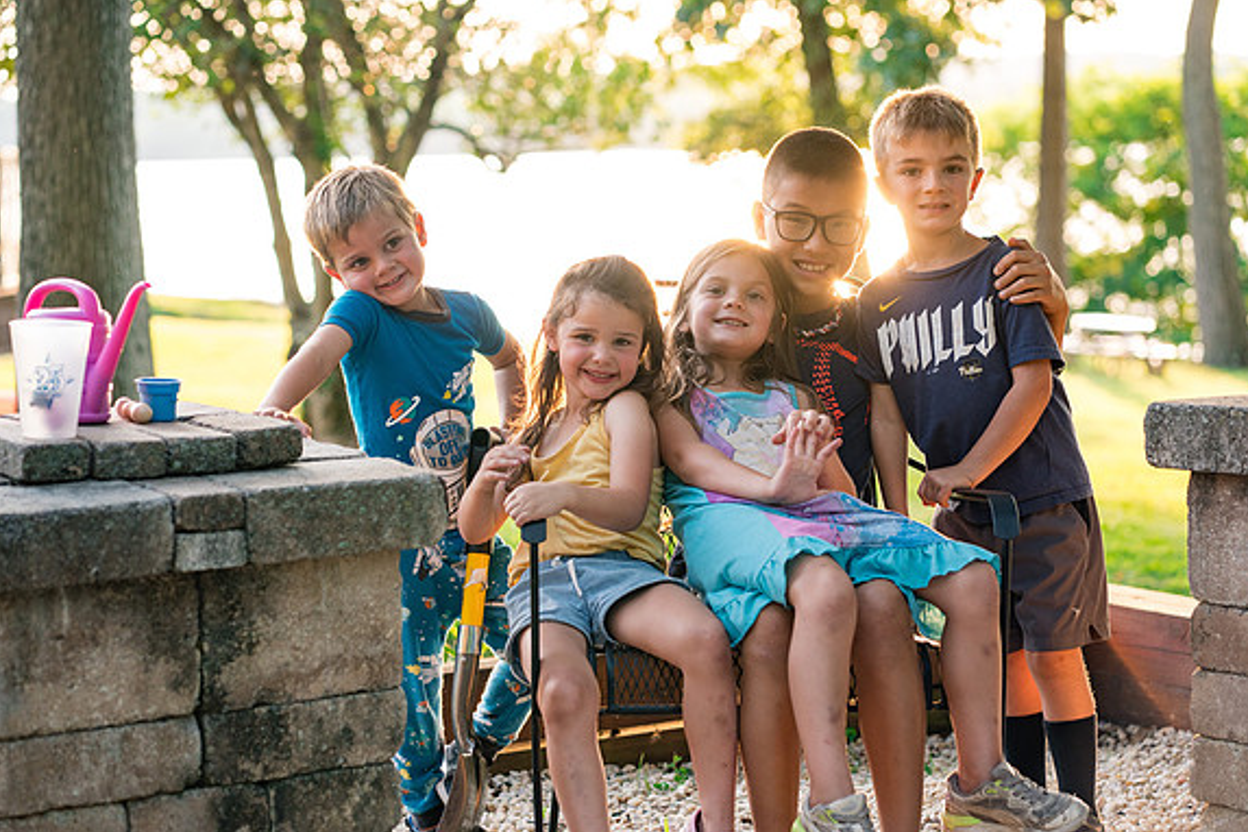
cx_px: 623
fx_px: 2981
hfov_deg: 23.6
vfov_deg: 15.9
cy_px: 417
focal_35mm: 86
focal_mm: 85
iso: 1000
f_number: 3.5
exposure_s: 1/250
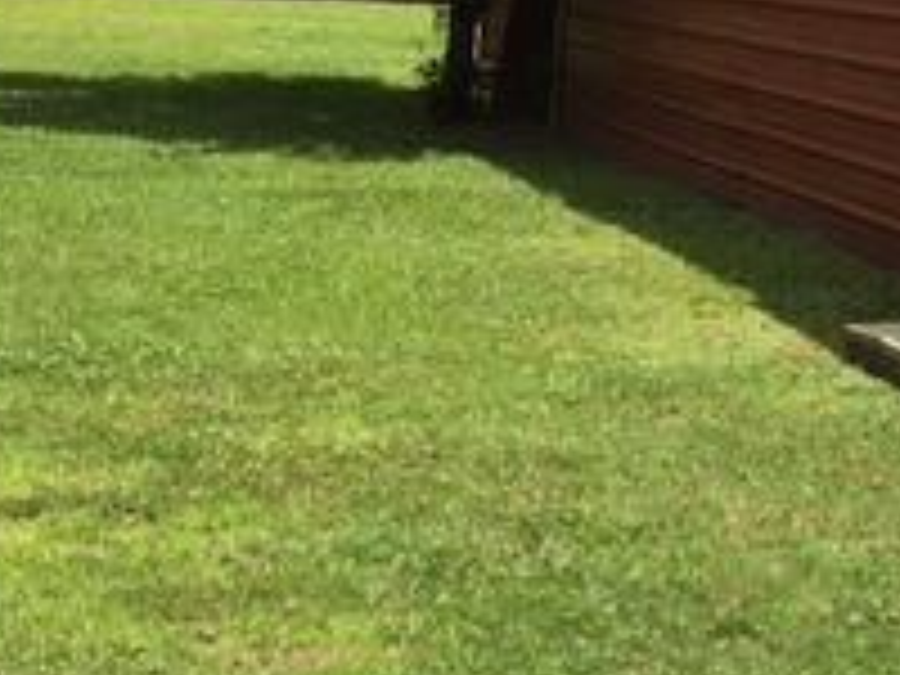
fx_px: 2418
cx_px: 1156
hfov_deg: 19.5
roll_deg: -4.3
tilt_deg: +2.9
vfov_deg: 15.3
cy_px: -162
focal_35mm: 93
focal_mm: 4.15
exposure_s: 1/1709
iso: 25
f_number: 2.2
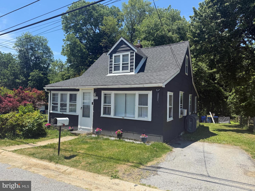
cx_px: 128
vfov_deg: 56.8
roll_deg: -1.3
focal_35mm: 24
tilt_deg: +0.8
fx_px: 177
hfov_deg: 71.6
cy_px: 96
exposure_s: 1/2907
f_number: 1.78
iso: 80
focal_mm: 6.76
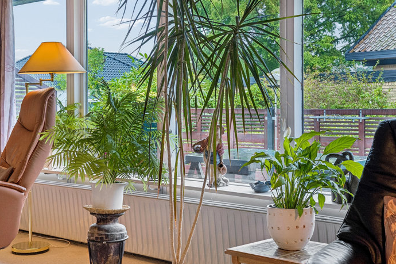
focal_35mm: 58
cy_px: 116
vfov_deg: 23.3
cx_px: 187
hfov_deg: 34.5
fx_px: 638
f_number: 8
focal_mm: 33.5
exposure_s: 1/13
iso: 200
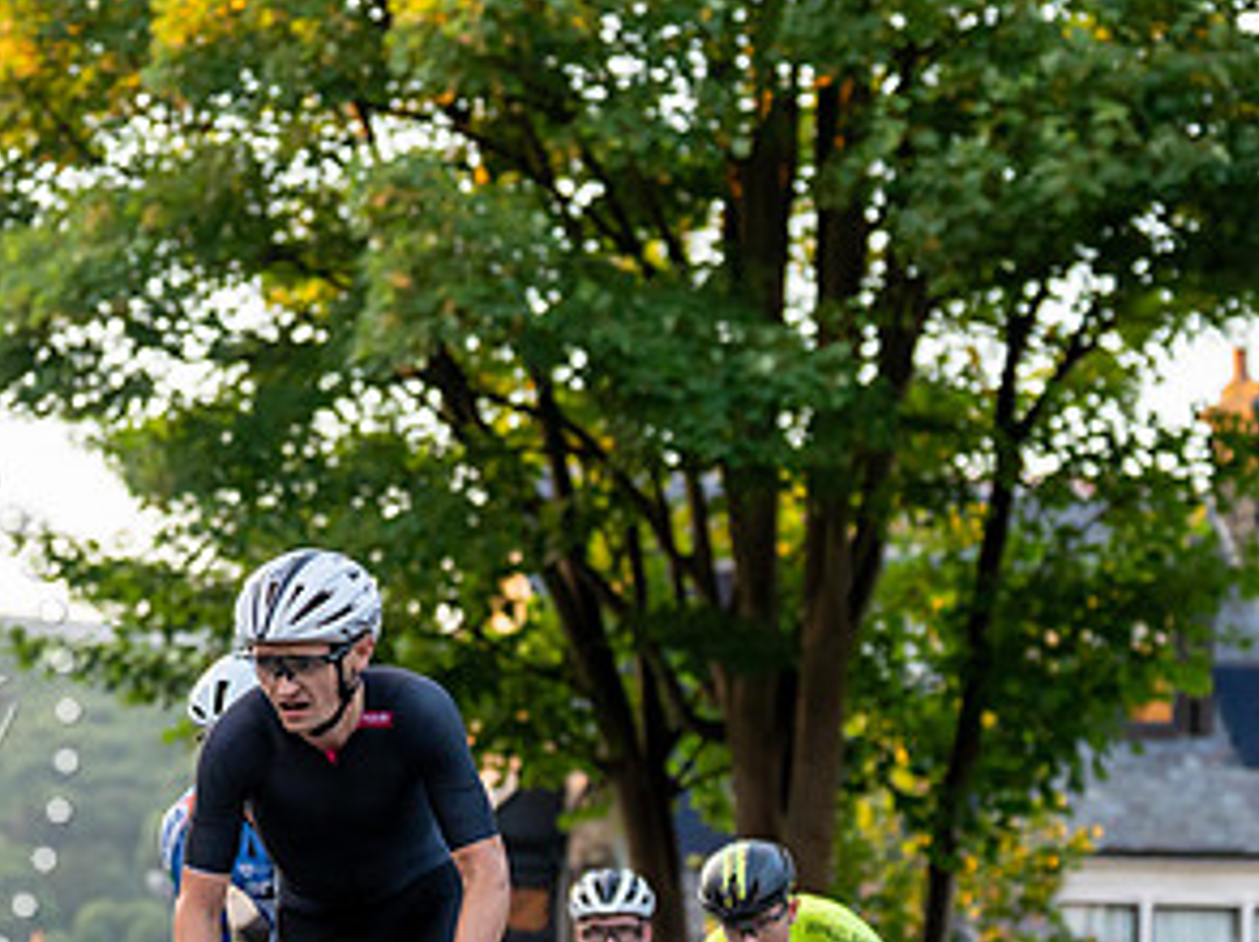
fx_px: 4833
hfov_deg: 14.8
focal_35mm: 133
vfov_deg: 11.1
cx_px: 343
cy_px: 499
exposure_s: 1/1000
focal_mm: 70
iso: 2000
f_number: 2.8
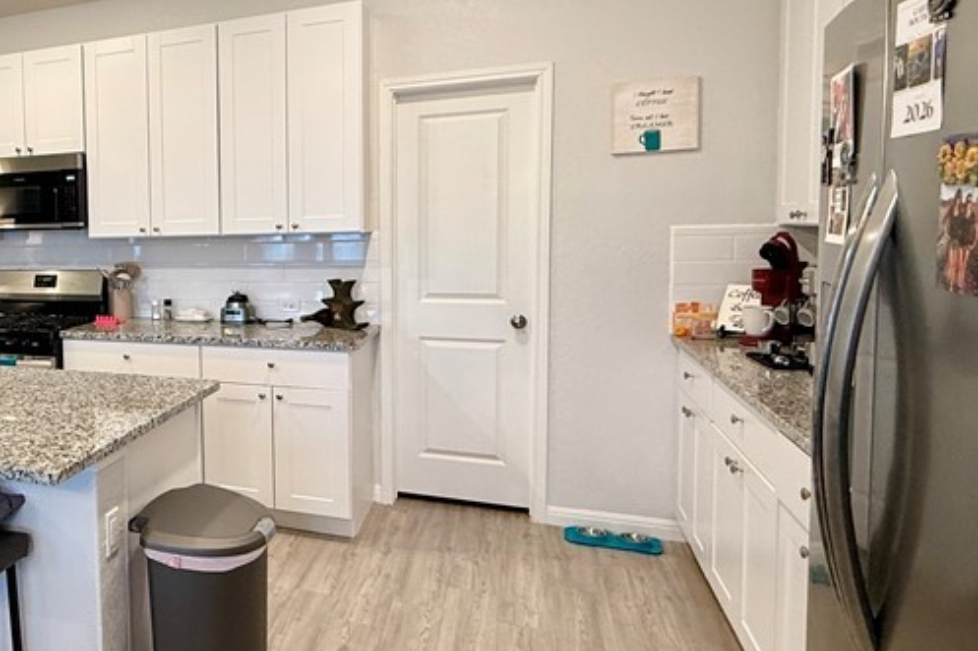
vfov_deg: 43.5
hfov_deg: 53.6
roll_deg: +1.7
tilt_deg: -3.3
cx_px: 87
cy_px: 279
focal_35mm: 30
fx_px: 815
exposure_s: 1/60
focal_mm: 2.22
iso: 160
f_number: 2.2
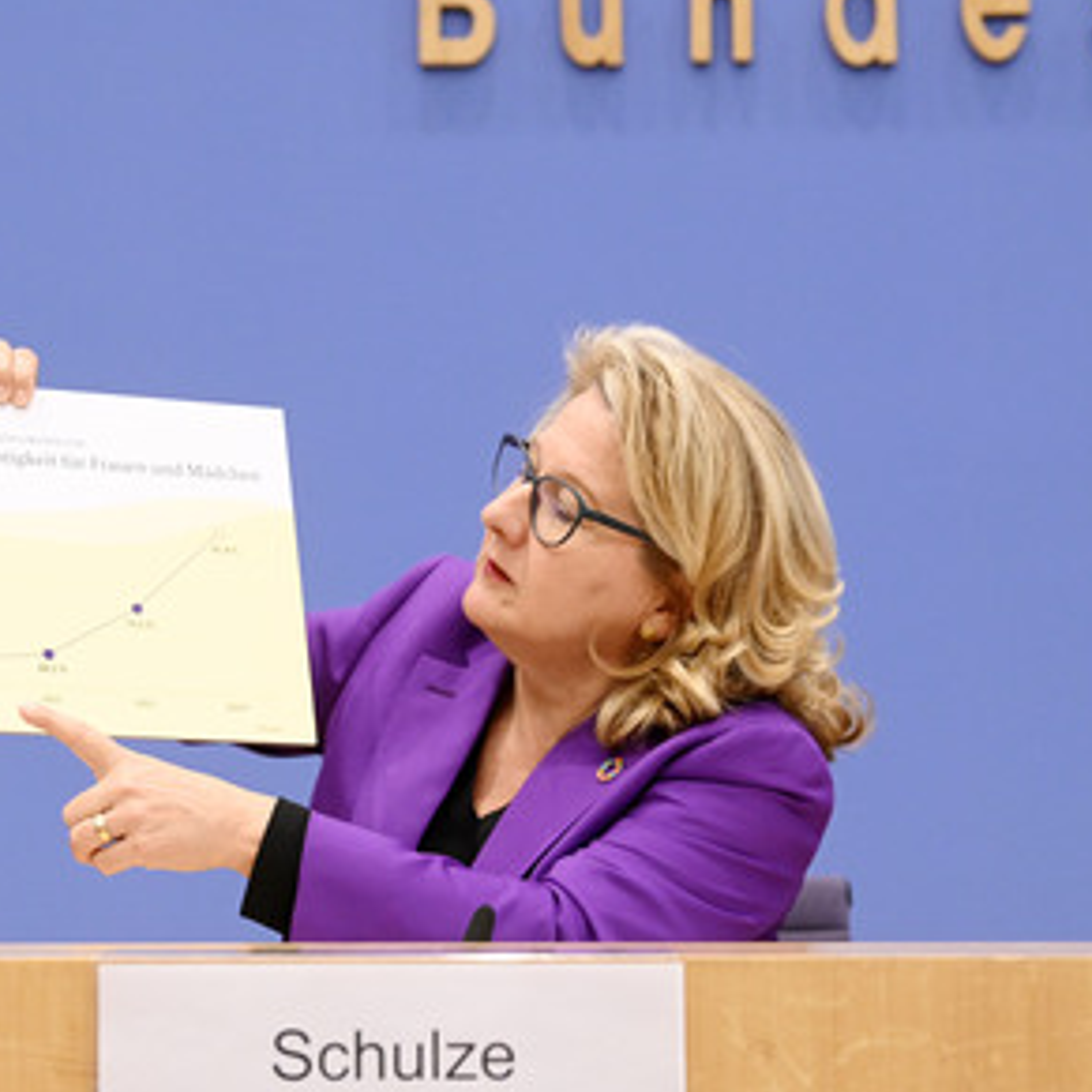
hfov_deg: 18.8
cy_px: 544
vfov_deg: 18.9
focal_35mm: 92
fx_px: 3284
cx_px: 362
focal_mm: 70
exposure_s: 1/500
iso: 5000
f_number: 5.6
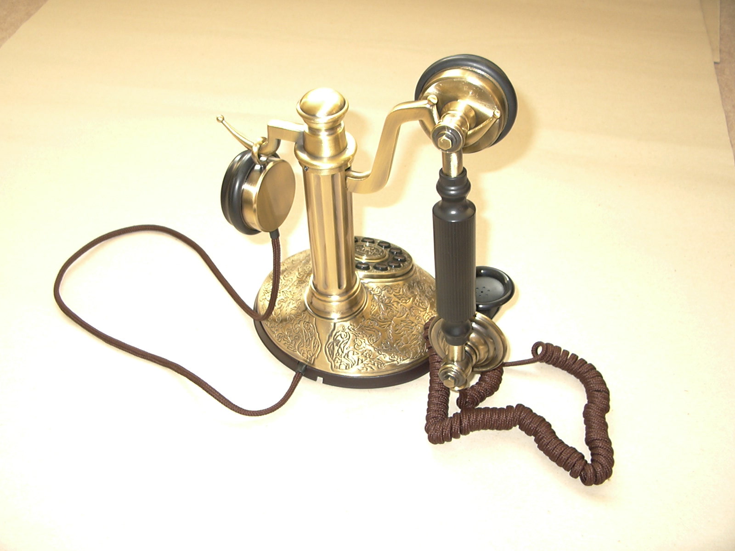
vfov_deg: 40.7
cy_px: 276
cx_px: 368
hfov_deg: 52.6
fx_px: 743
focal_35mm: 35
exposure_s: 1/101
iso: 100
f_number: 2.8
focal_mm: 5.4
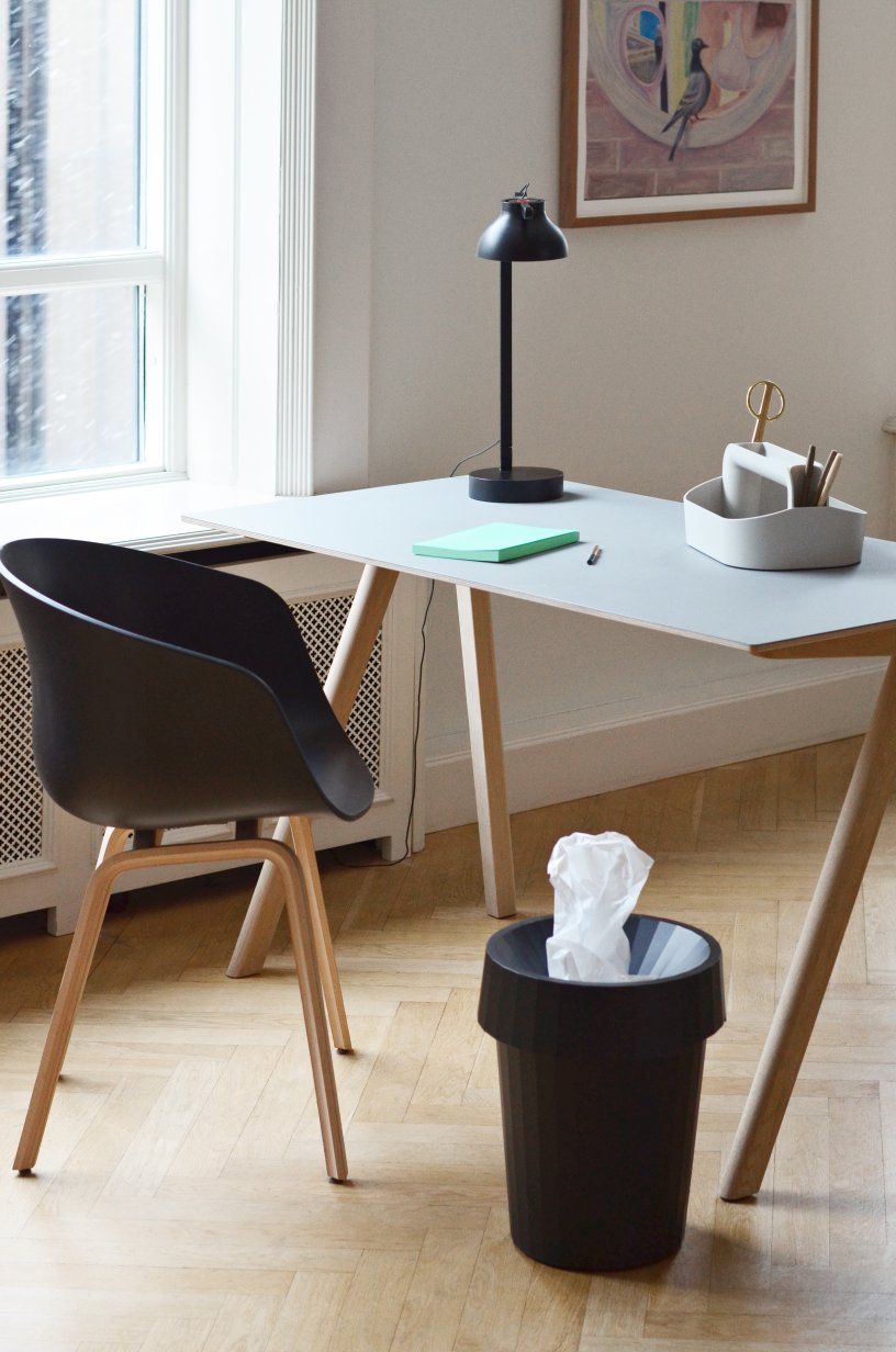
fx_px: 2812
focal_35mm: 75
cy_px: 676
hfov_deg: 18.1
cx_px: 448
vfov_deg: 27.0
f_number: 4
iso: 800
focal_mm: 50
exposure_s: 1/60
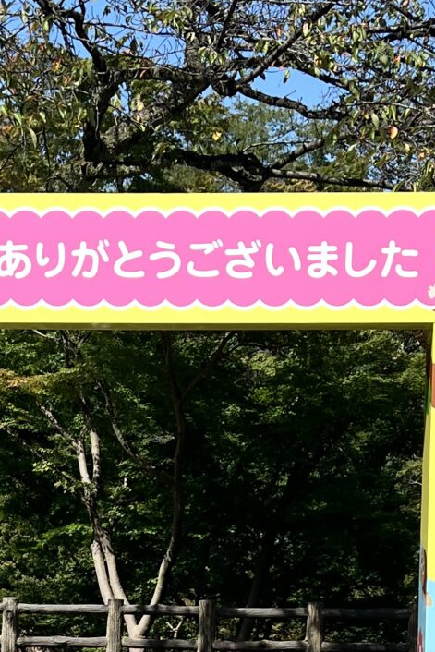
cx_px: 163
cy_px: 684
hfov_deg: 14.0
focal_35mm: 98
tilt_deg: -4.5
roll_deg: +2.2
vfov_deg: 20.0
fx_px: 1775
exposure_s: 1/5076
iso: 50
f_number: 1.5
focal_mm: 5.7
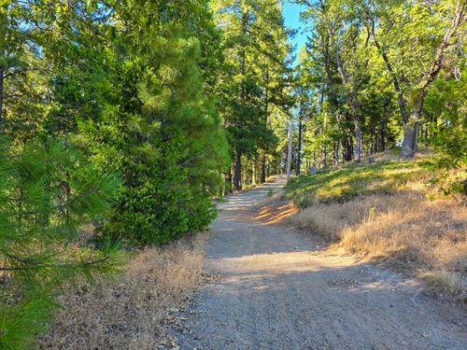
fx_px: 310
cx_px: 234
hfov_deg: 73.9
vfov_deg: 58.9
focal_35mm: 23
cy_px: 175
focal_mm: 6.3
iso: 40
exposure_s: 1/180
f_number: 1.7
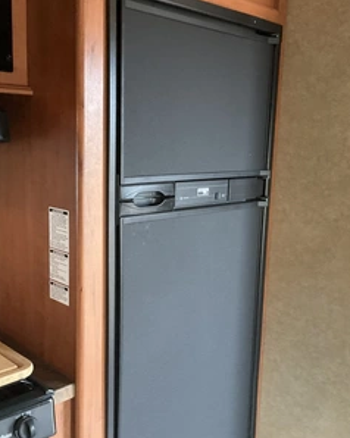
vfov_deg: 48.0
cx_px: 172
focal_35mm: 38
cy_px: 219
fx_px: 493
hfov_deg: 39.1
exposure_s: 1/60
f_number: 1.8
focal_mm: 3
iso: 250
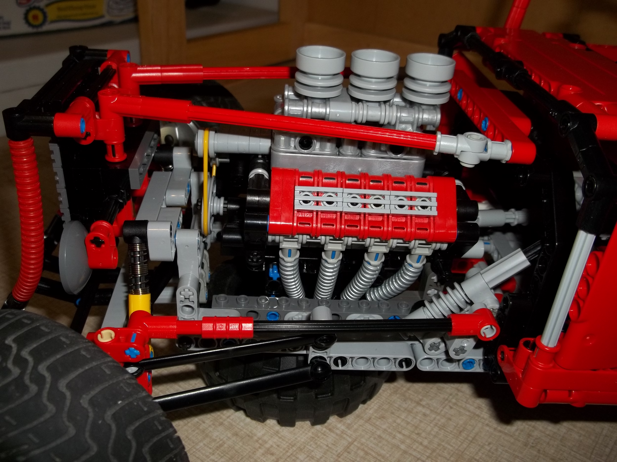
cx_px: 308
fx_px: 588
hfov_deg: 55.4
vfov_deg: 42.9
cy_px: 231
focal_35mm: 33
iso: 64
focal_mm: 5.9
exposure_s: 1/30
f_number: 3.3
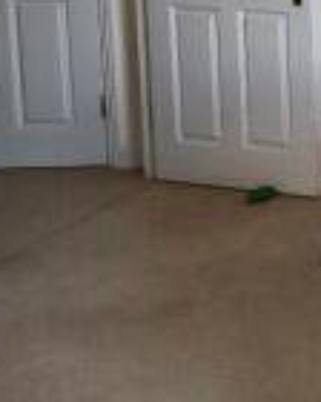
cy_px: -70
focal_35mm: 53
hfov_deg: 15.7
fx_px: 629
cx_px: 749
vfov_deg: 30.5
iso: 80
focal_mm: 2.2
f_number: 2.2
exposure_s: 1/100
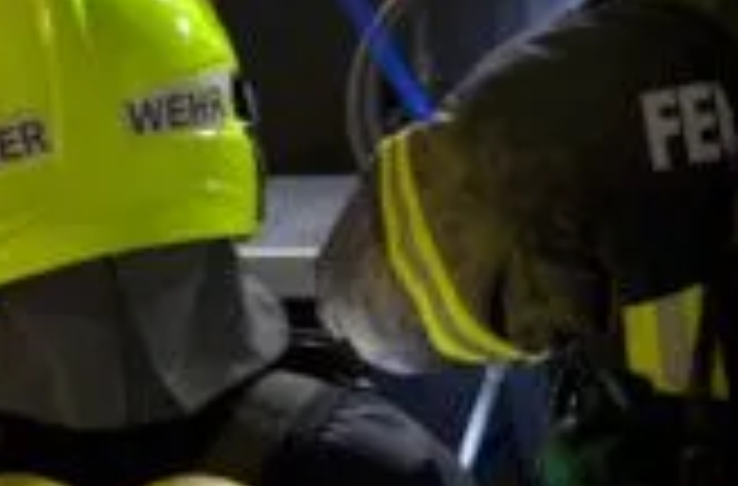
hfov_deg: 13.3
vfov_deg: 8.8
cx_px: 392
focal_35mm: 155
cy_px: 166
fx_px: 3165
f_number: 4
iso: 1250
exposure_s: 1/30
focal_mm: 26
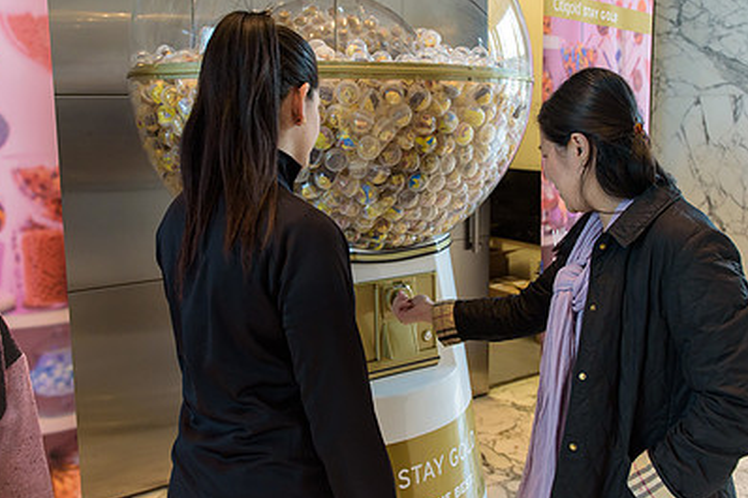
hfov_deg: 54.4
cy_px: 208
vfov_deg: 37.7
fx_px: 727
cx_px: 397
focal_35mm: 35
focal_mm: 24
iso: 1250
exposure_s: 1/125
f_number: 3.2
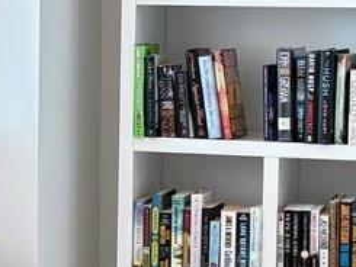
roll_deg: -0.4
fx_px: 1749
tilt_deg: -5.2
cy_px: 147
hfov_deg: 11.6
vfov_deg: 8.7
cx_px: 78
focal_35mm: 170
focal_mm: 5.96
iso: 100
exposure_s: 1/60
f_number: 1.6
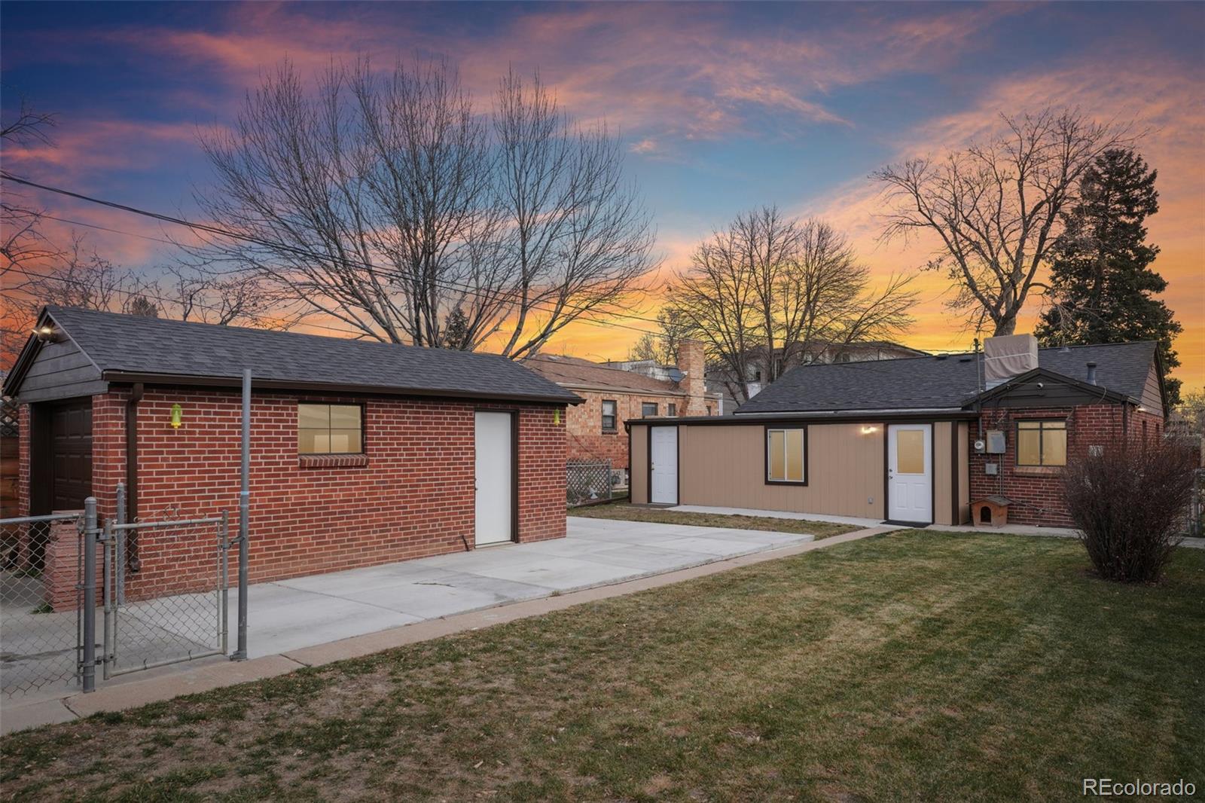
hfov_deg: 81.2
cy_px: 402
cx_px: 602
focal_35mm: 21
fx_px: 703
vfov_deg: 59.5
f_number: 8
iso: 100
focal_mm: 14
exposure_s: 1/250
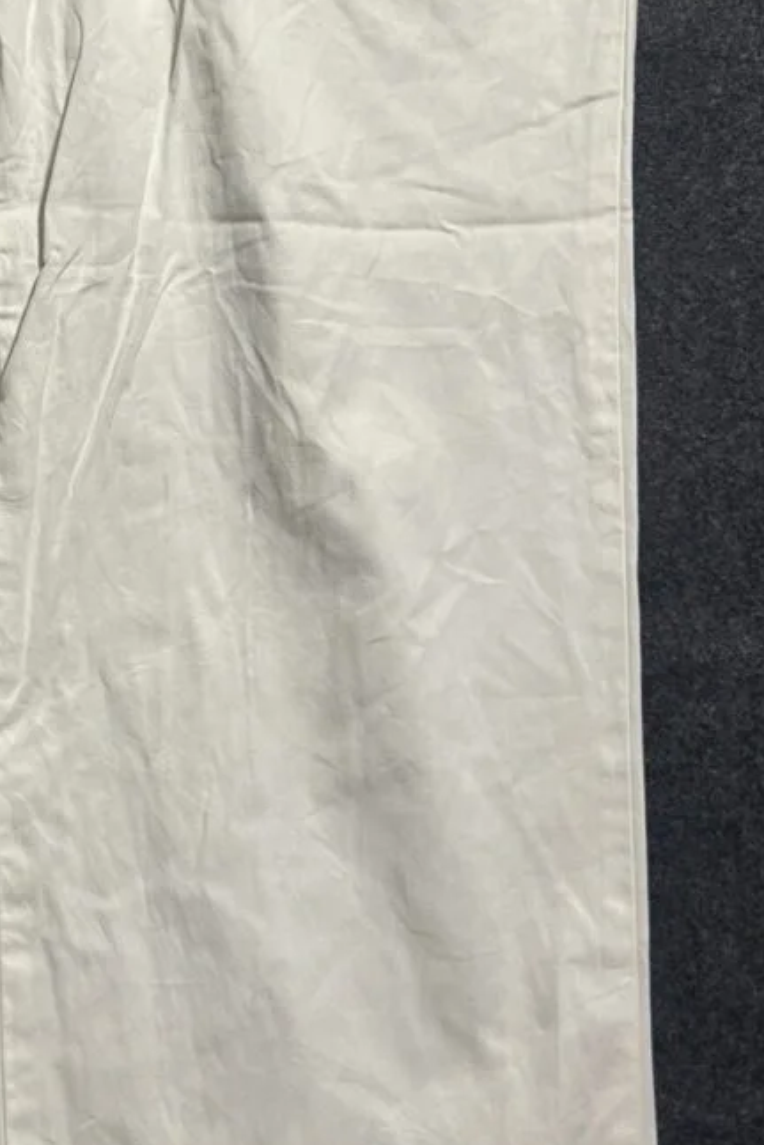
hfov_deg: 19.5
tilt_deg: -57.2
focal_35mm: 67
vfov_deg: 29.5
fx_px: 2132
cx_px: -57
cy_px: 262
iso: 100
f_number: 1.5
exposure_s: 1/100
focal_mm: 5.7
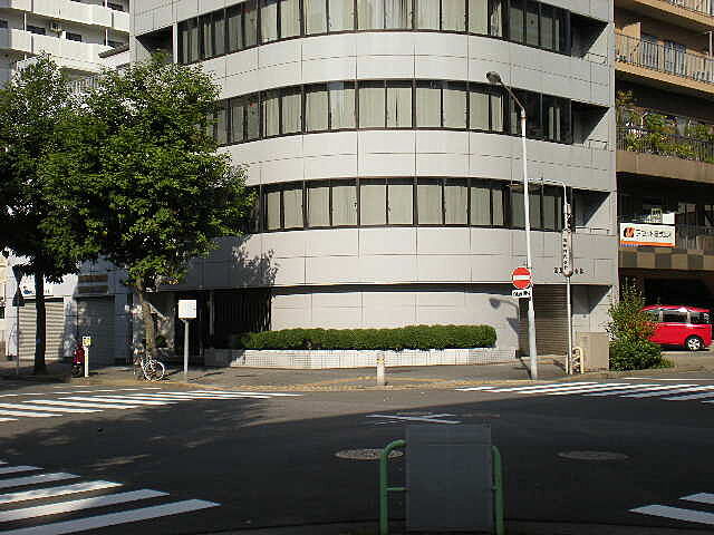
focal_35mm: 56
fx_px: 1155
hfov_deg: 34.3
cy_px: 268
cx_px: 357
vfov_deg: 26.1
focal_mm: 9.3
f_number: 5.6
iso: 89
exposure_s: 1/506
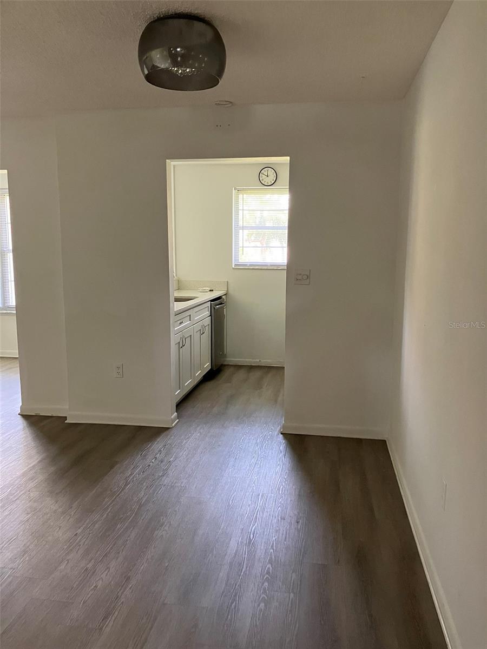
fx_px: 525
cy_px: 324
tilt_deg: -7.6
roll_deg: +0.4
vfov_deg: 63.4
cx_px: 244
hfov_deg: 49.7
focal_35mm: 28
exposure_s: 1/60
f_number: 1.8
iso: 320
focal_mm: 3.99
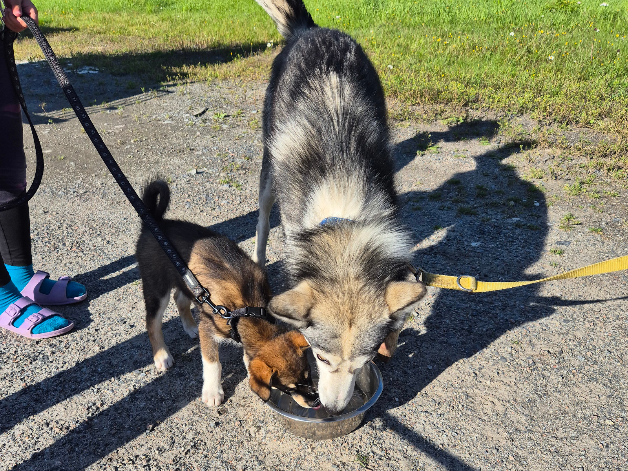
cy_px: 236
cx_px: 314
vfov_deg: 58.9
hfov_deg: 73.9
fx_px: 417
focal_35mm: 23
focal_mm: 5.4
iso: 25
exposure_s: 1/1500
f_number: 1.8
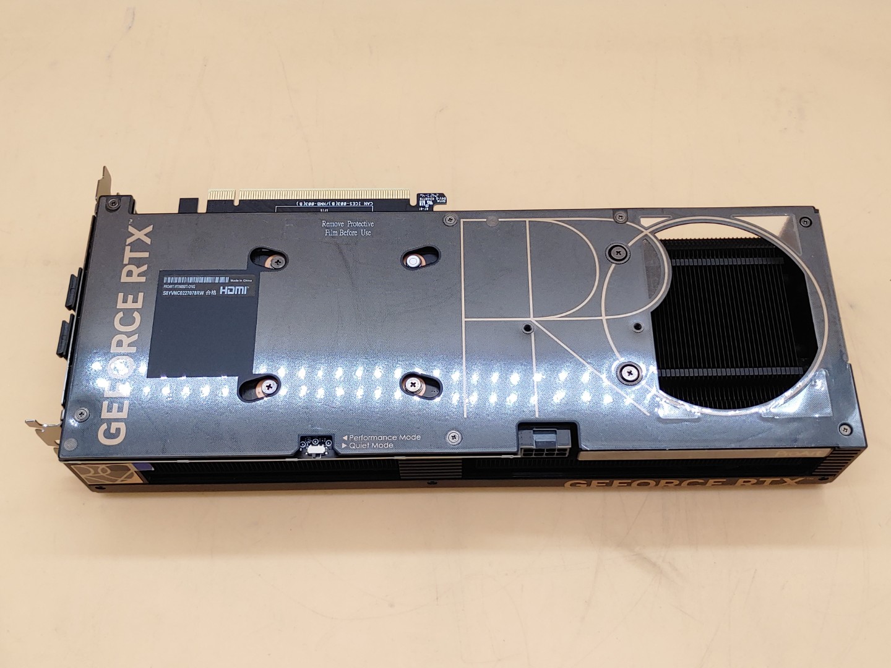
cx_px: 446
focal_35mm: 39
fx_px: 1004
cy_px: 334
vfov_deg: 36.8
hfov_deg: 47.9
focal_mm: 4.36
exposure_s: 1/136
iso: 50
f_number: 1.8
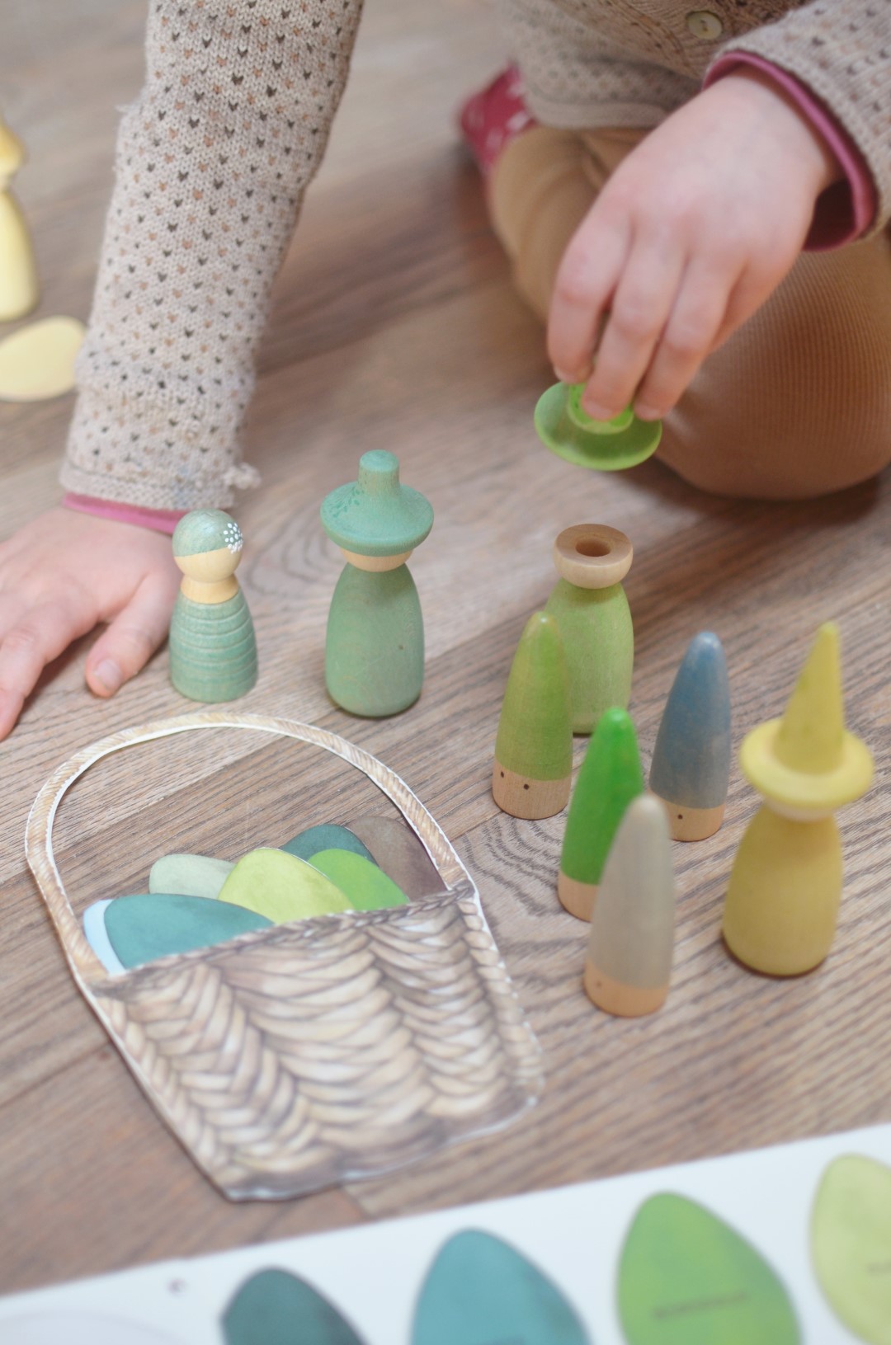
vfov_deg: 37.9
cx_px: 446
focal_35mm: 52
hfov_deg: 25.6
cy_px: 672
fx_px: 1958
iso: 400
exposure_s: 1/100
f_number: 1.8
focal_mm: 35
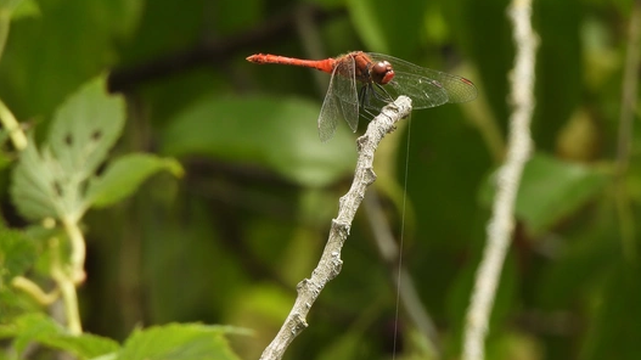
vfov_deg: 1.1
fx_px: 17993
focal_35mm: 1059
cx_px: 378
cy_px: 84
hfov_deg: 2.0
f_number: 6.3
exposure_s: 1/160
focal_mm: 143
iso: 100
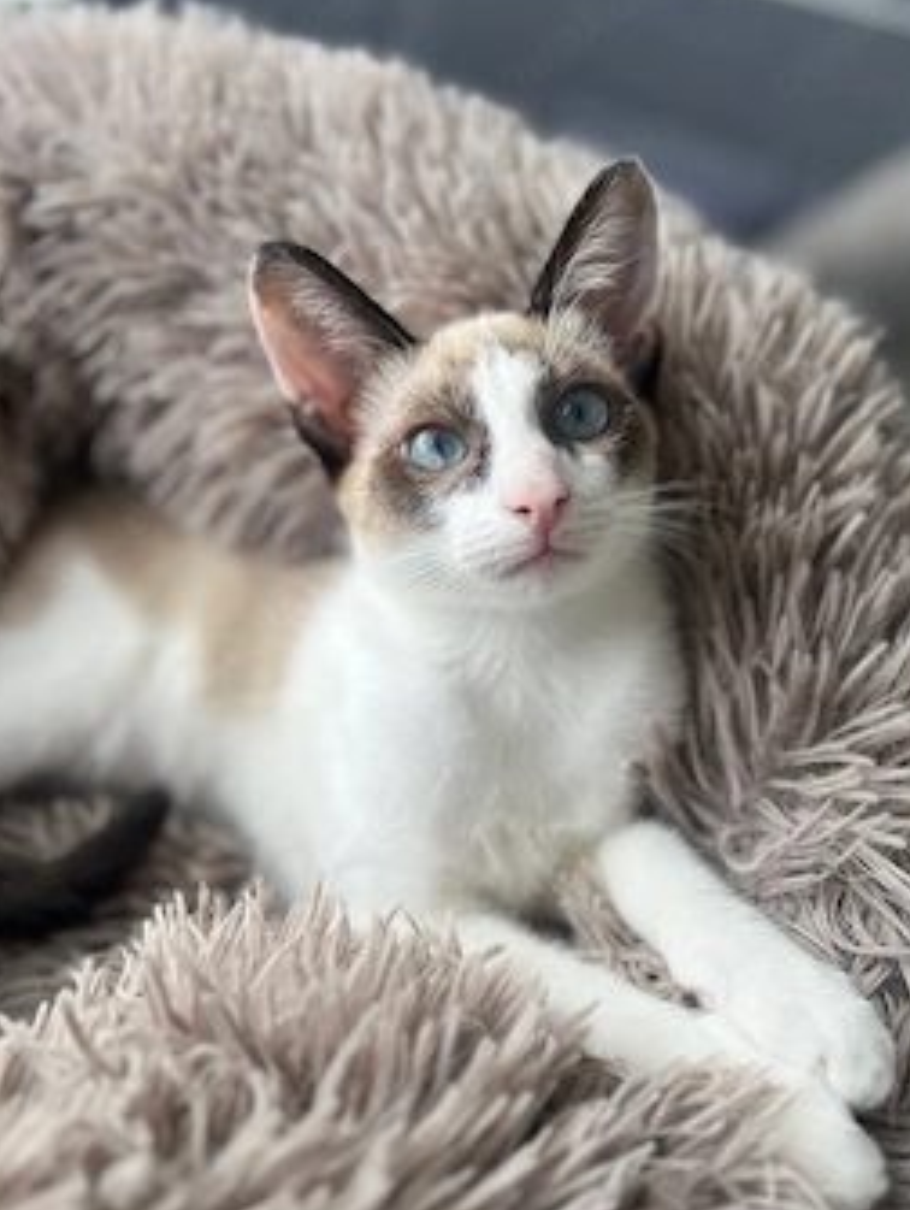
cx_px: 401
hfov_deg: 45.4
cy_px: 621
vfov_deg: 58.3
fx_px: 1085
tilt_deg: -50.3
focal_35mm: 31
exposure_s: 1/497
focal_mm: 5.7
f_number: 1.5
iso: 50
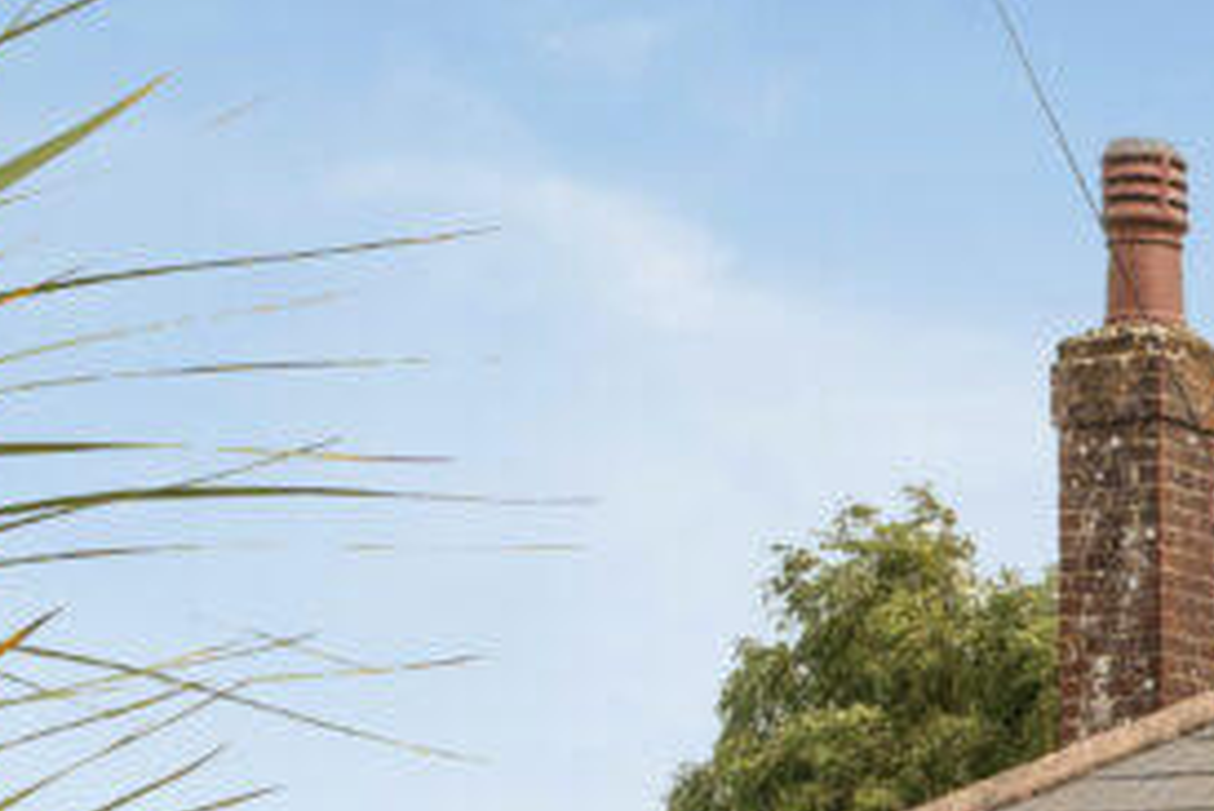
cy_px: 1261
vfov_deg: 11.7
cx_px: 2096
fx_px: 3779
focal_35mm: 112
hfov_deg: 15.9
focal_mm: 20
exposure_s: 1/800
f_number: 9
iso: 400
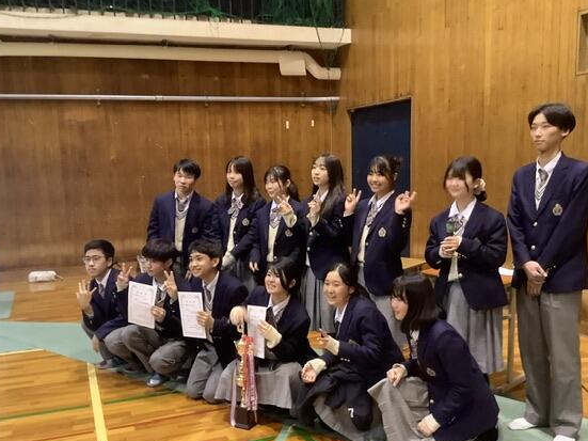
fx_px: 611
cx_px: 299
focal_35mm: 36
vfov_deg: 39.6
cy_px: 252
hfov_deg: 51.4
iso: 500
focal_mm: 3.3
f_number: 2.4
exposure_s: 1/30
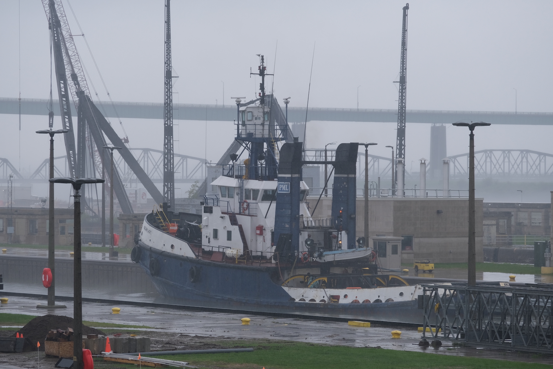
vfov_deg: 8.3
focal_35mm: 165
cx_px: 276
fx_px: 2534
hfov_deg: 12.5
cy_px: 184
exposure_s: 1/160
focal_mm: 110
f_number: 7.1
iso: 200
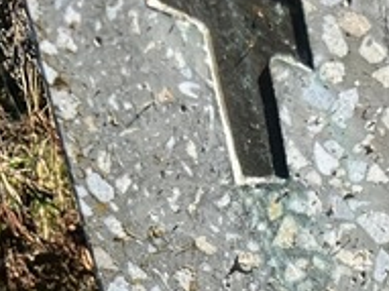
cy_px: 586
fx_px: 1224
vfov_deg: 12.0
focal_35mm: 109
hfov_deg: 16.1
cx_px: 629
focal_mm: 5.7
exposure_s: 1/3257
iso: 50
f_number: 1.5
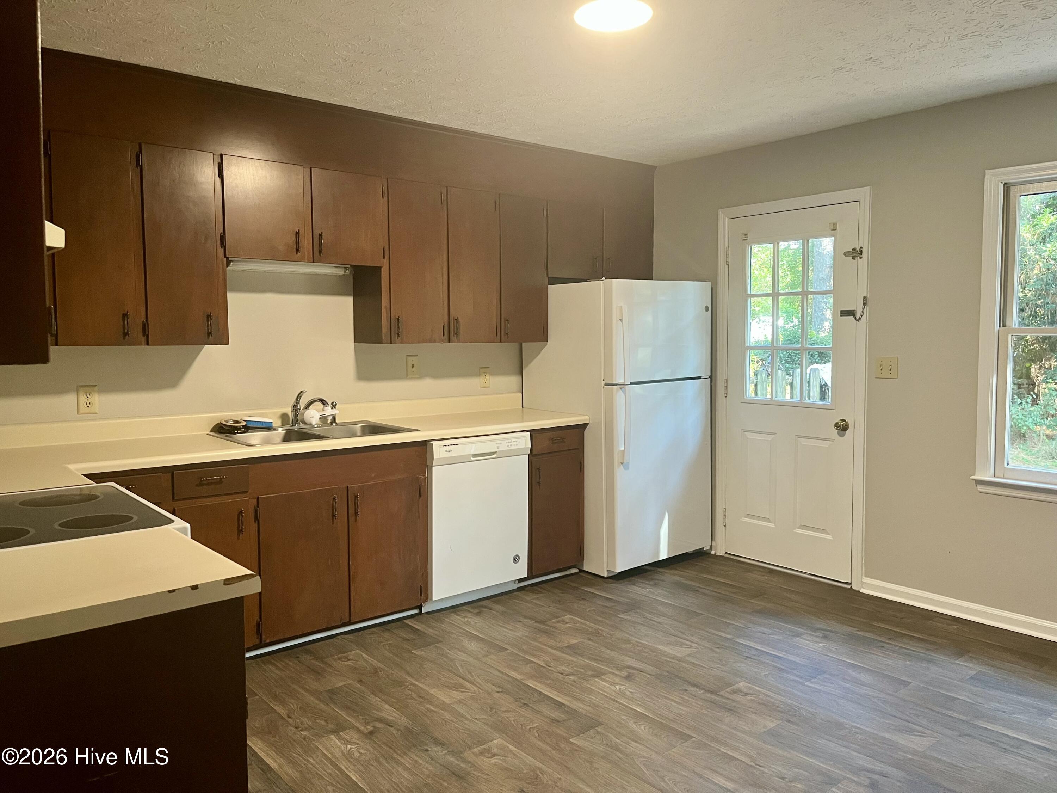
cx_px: 528
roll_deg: -0.3
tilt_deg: -4.2
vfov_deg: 53.1
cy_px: 396
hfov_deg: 67.3
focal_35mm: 26
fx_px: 794
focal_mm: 5.1
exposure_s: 1/60
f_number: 1.6
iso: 250
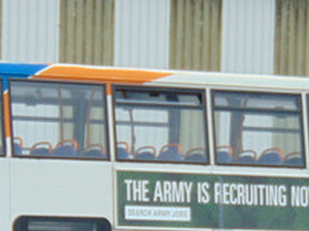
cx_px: 202
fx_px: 4636
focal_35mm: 520
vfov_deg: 2.9
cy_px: 176
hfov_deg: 3.8
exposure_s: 1/800
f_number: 4
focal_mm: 29.5
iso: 200
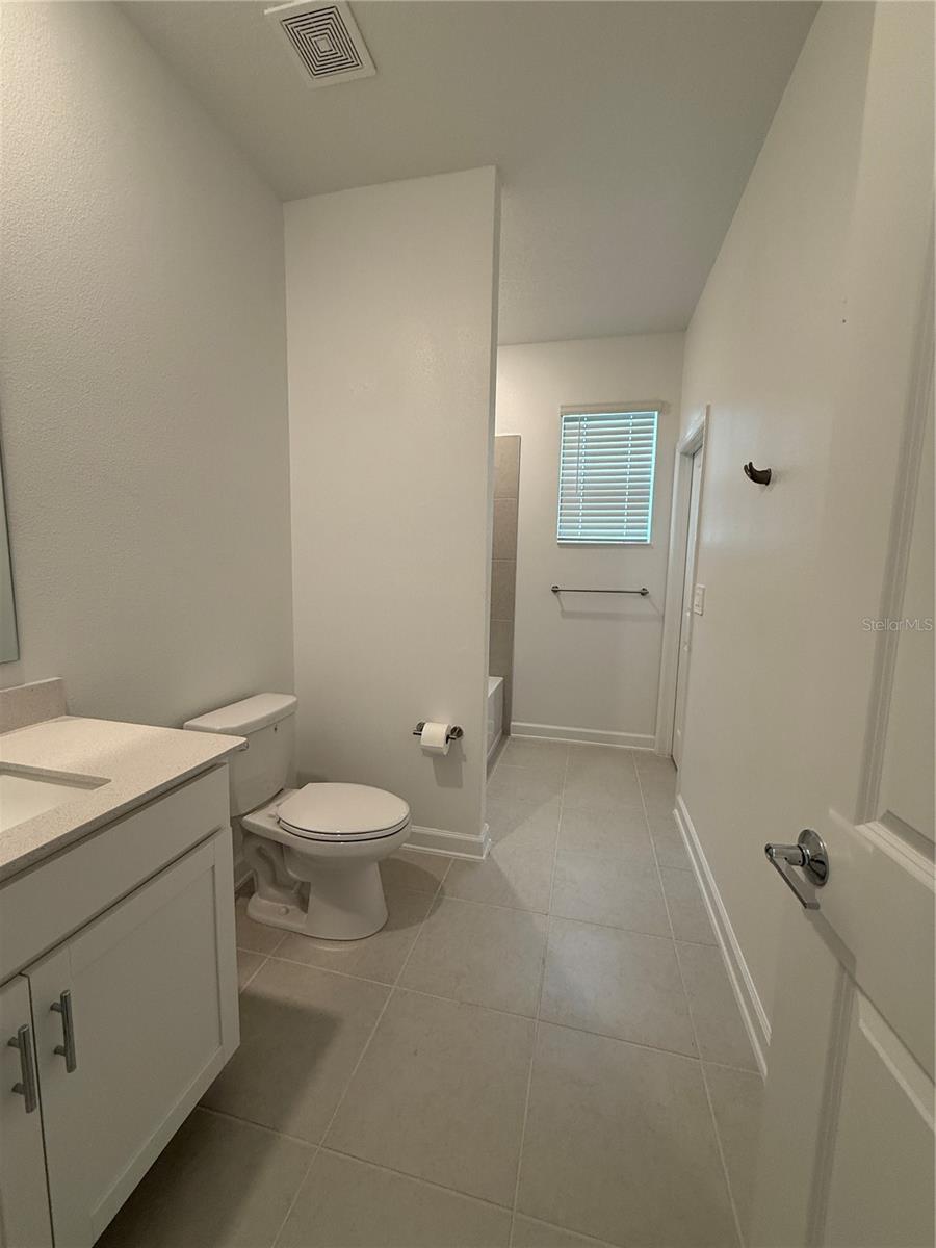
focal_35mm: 14
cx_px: 468
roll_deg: -1.6
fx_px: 505
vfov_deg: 102.1
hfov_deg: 85.7
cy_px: 624
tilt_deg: -5.6
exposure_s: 1/120
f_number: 2.2
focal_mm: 2.22
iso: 200
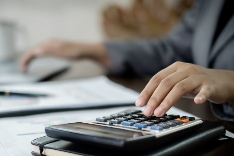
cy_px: 91
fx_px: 513
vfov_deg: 17.3
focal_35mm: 79
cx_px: 87
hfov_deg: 25.6
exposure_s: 1/180
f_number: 1.4
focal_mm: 35
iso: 200
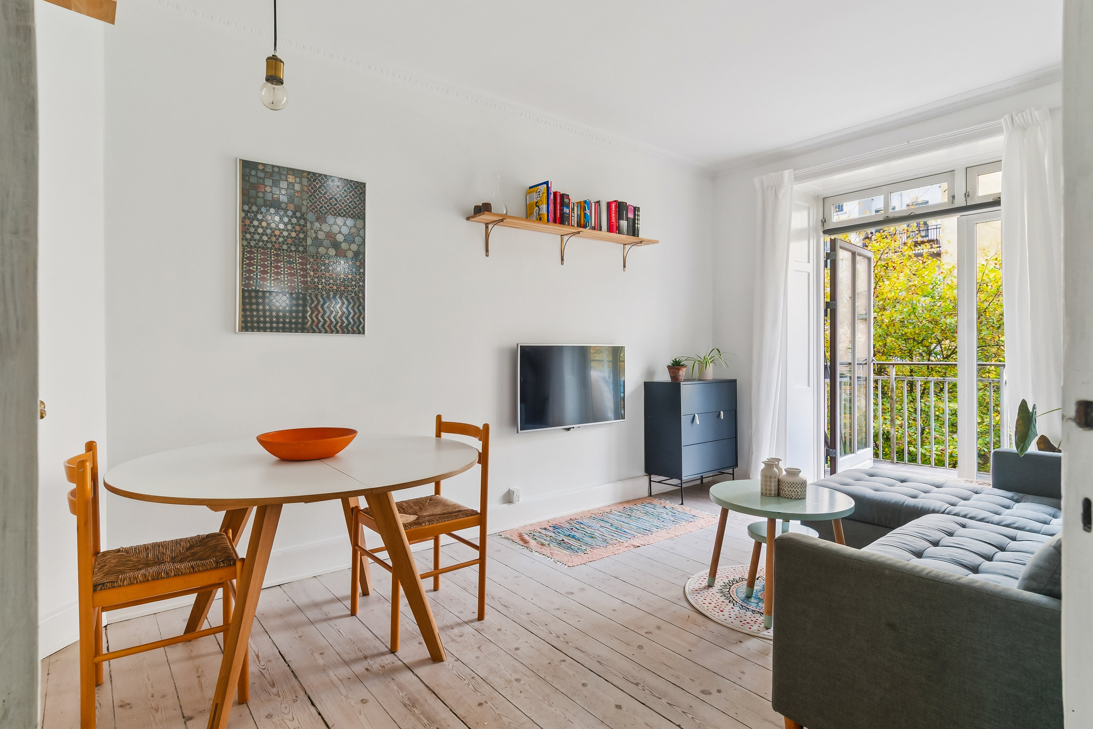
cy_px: 364
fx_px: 546
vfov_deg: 67.4
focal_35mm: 18
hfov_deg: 90.0
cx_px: 546
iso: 250
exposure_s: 1/1.67
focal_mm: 12
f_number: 10
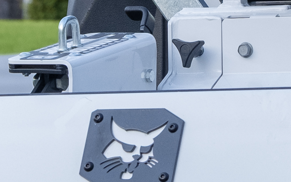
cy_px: -24
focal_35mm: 472
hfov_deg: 4.4
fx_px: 3743
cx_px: 222
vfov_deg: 2.8
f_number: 6.4
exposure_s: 1/125
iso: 800
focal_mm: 50
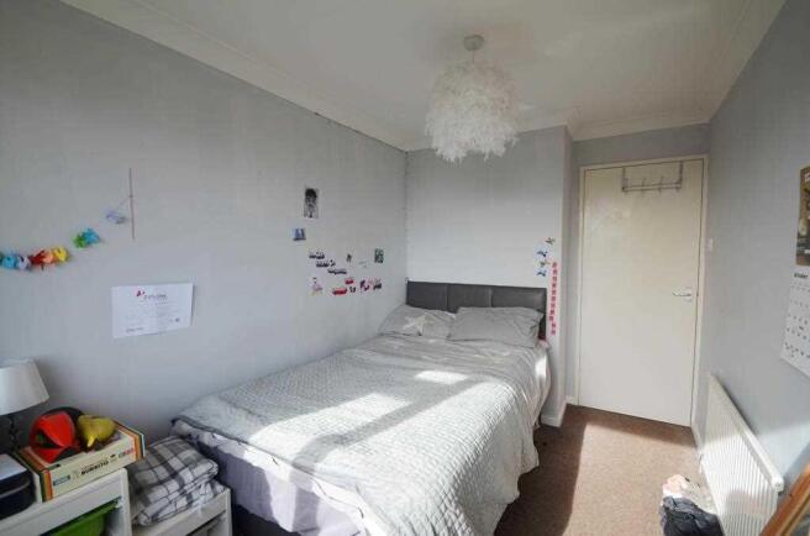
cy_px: 268
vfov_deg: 77.0
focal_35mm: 15
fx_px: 337
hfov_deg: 100.5
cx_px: 405
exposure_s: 1/125
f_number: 5.6
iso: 200
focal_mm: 10
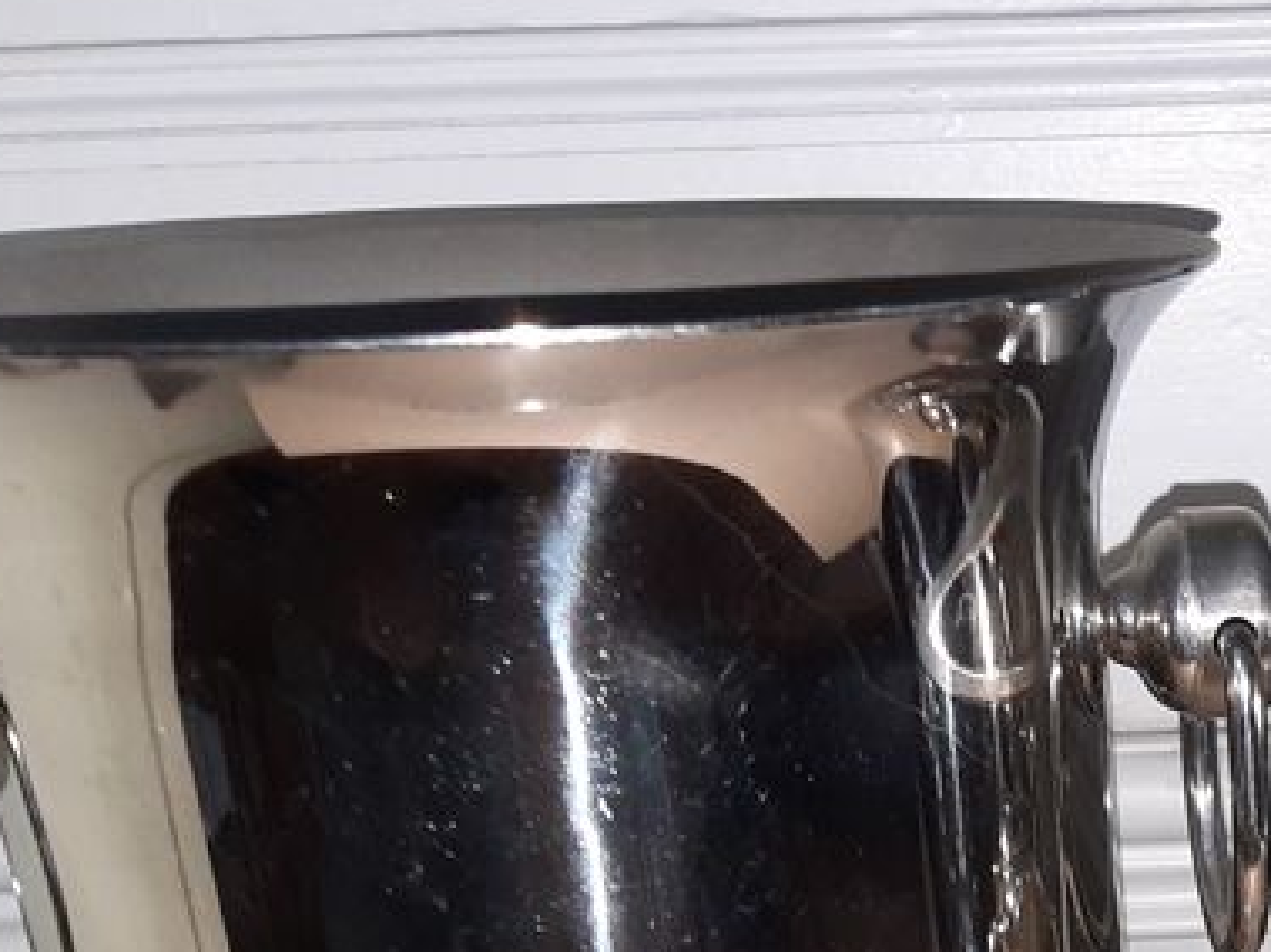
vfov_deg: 21.1
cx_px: 1305
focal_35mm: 66
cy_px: 1046
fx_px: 2423
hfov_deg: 27.5
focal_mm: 4.6
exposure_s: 1/20
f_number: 2
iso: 1000
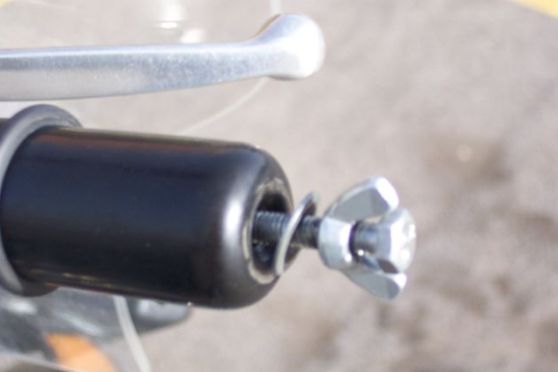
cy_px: 185
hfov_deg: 22.6
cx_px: 277
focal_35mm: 90
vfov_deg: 15.2
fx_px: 1395
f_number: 4
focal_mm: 18.7
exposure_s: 1/350
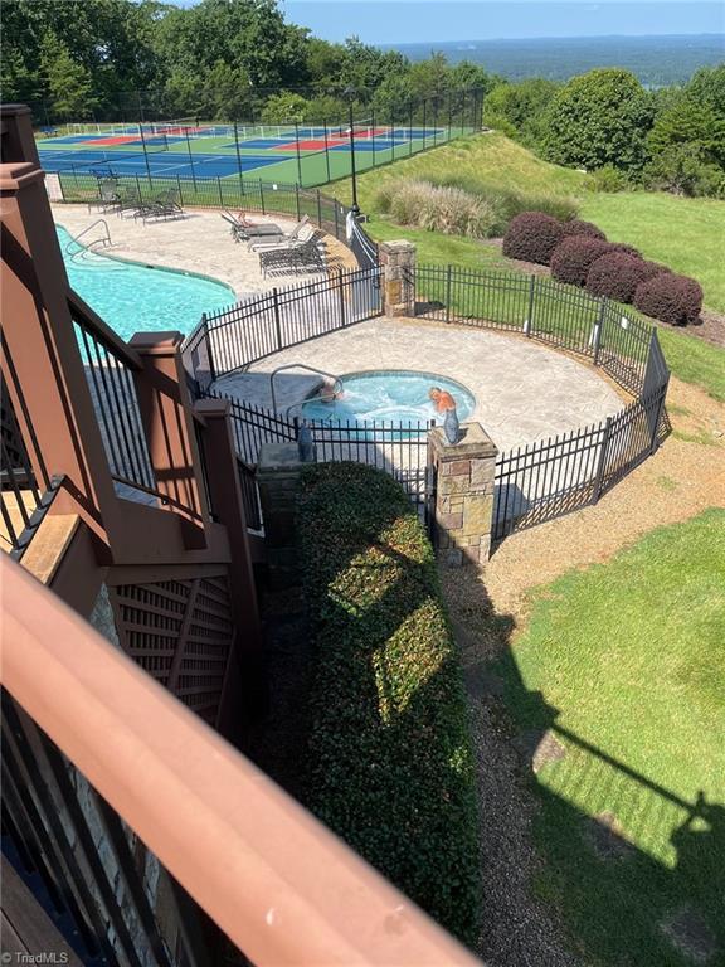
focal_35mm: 26
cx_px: 362
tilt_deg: -29.2
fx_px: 726
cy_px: 484
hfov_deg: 53.1
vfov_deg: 67.3
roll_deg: +3.9
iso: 50
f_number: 1.6
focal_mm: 5.1
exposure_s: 1/2688
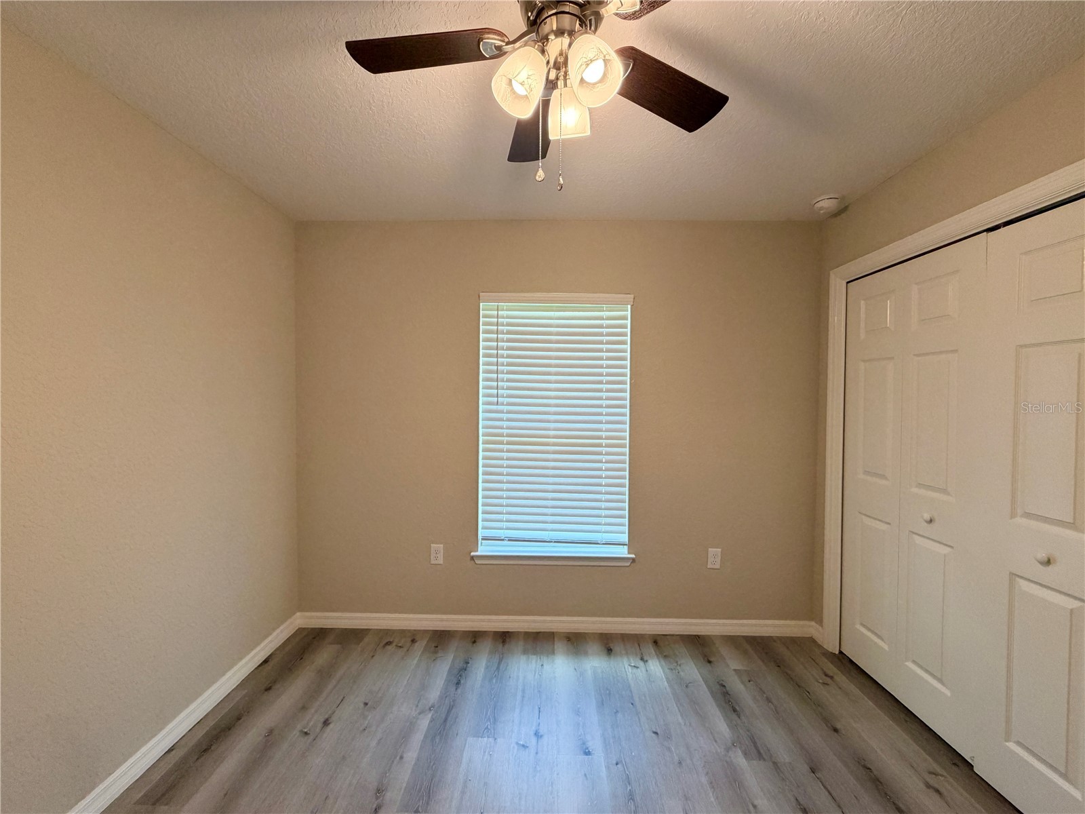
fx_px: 439
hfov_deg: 102.1
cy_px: 407
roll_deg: +0.2
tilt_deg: -1.4
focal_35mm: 14
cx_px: 542
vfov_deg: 85.7
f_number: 2.2
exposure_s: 1/60
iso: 200
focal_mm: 2.22
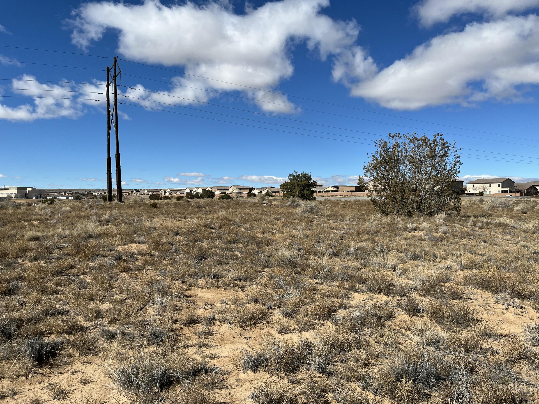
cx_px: 270
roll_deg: +1.2
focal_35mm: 26
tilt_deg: -0.2
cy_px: 202
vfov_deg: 53.1
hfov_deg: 67.3
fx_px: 405
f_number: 1.6
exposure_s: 1/5319
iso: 50
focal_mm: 5.1
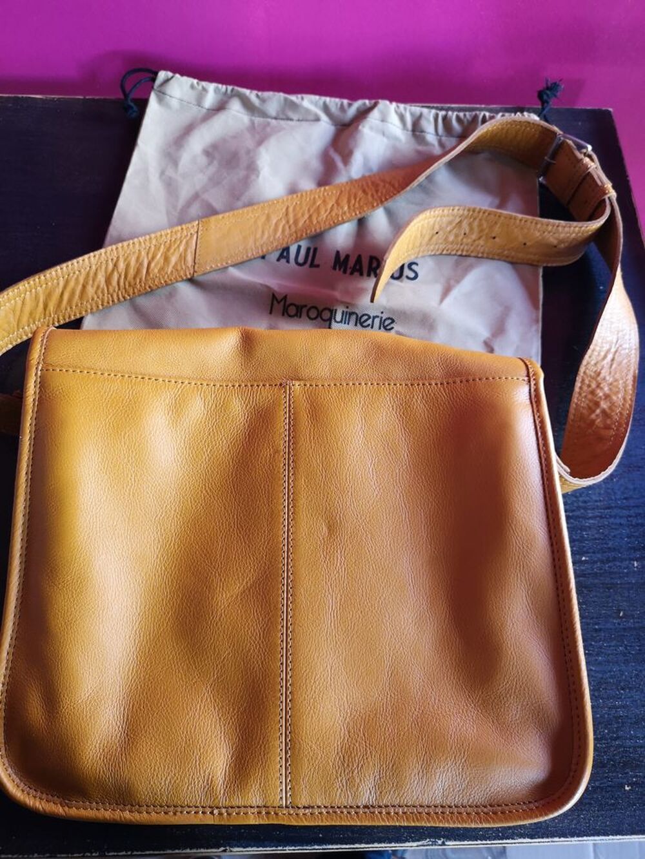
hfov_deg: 51.4
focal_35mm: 27
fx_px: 671
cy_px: 430
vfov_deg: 65.3
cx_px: 322
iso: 500
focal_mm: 3.95
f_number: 1.8
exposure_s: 1/50
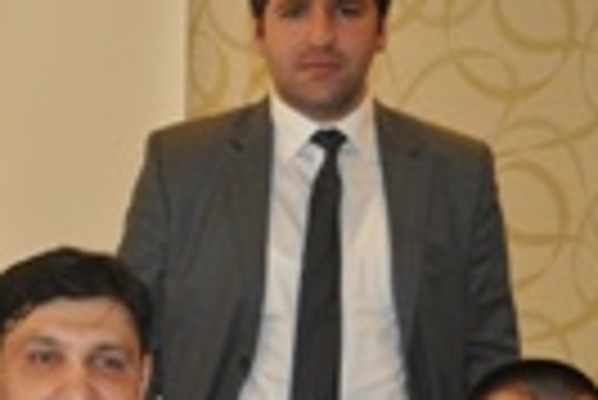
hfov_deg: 16.0
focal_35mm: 121
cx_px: -180
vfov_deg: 11.2
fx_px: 2012
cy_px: 409
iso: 800
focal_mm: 24
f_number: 4
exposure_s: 1/60
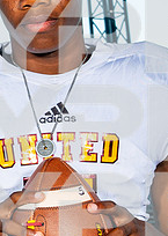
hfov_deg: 7.6
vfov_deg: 10.7
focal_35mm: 188
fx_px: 1260
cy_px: 150
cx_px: -29
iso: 125
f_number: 11
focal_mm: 52
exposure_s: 1/125
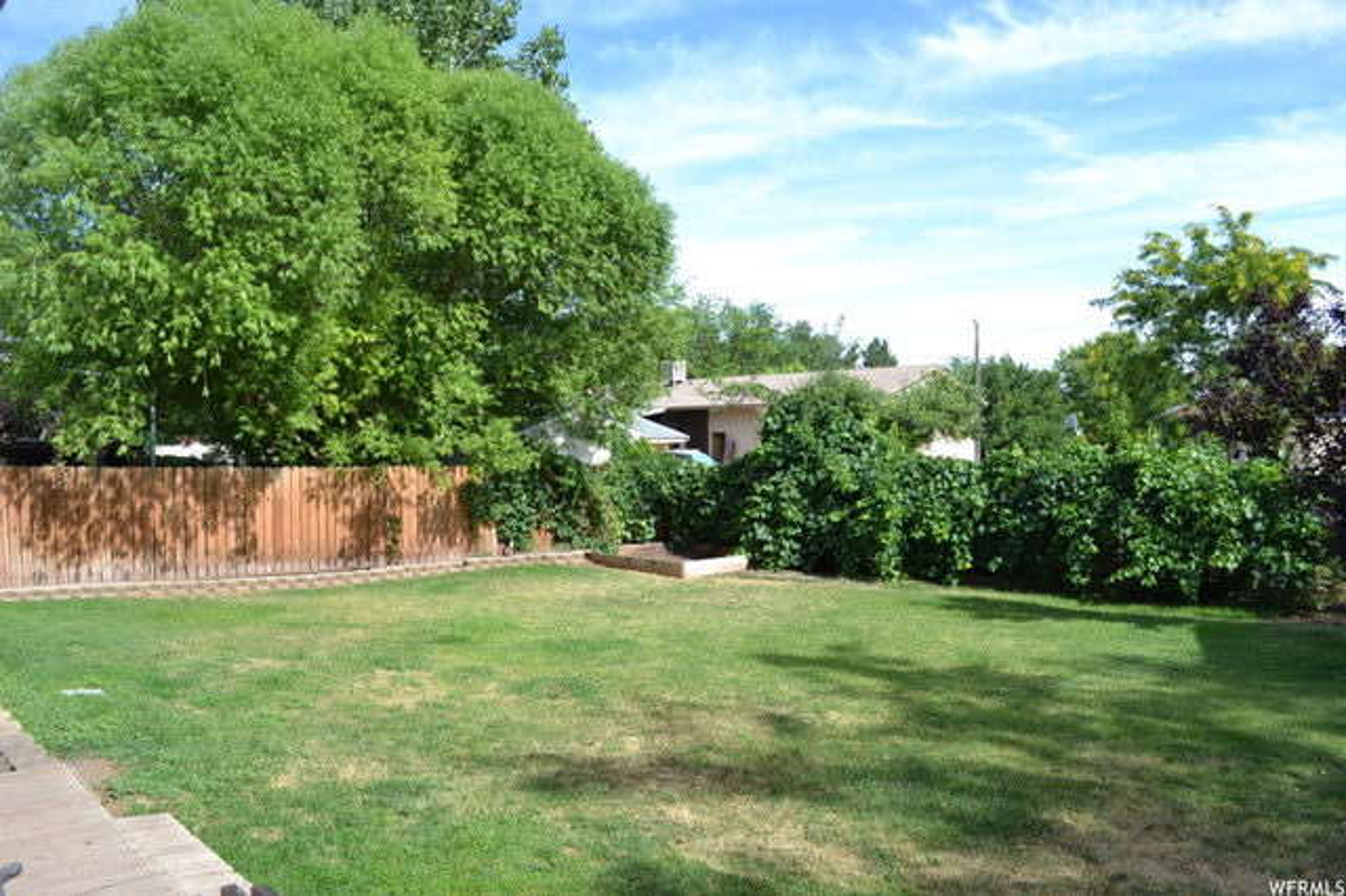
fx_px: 1009
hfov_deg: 67.4
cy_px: 448
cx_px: 673
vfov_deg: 47.9
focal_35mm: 27
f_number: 7.1
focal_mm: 18
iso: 100
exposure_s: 1/200
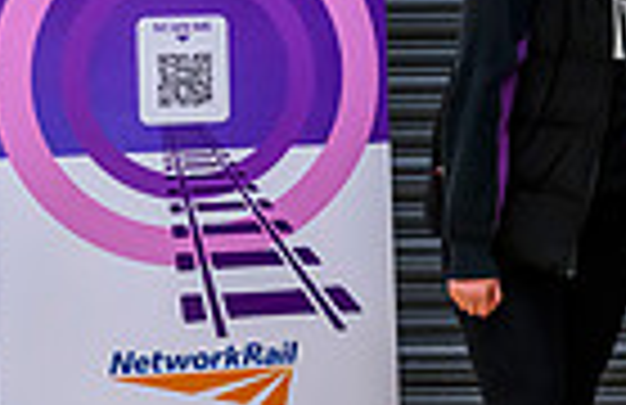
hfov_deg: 8.9
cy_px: 8
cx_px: 1248
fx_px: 3792
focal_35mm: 220
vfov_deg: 6.1
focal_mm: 47
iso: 5000
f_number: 3.5
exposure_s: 1/640
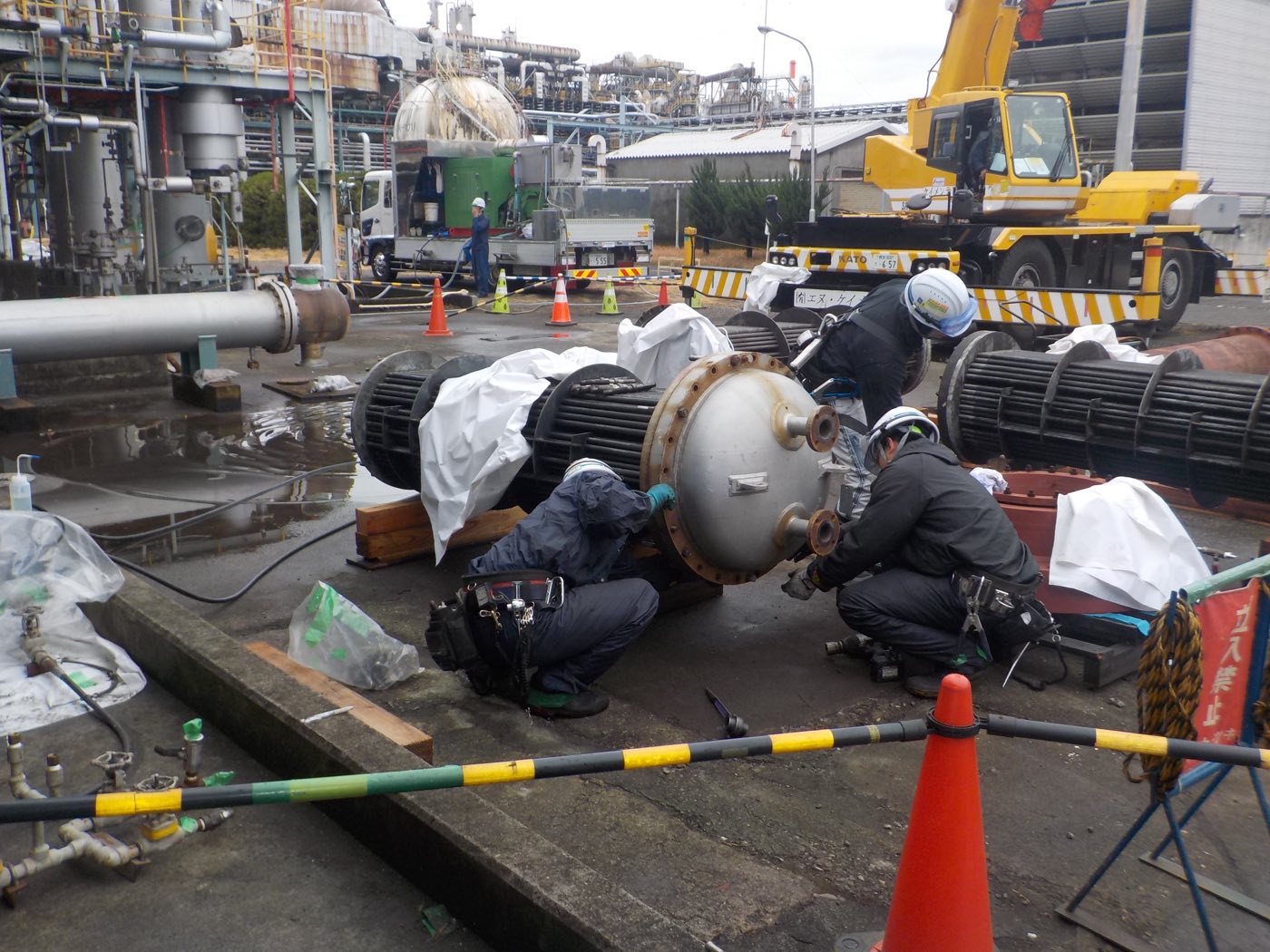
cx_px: 635
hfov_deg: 60.0
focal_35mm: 30
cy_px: 476
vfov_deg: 46.8
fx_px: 1101
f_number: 3.3
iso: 125
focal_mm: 4.1
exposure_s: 1/160
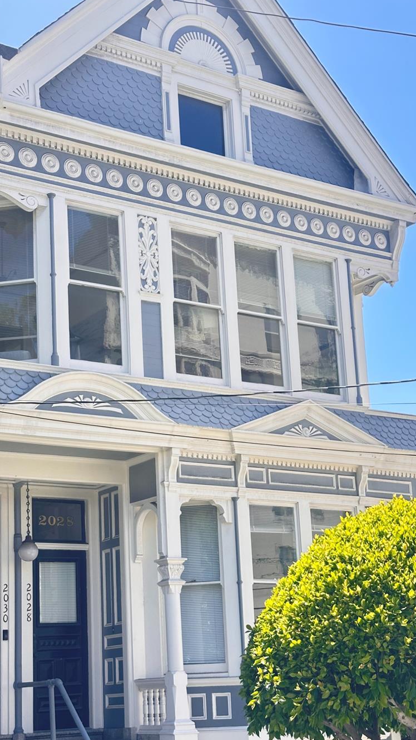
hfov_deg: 20.4
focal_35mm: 59
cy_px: 402
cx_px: 206
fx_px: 1157
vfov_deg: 35.4
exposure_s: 1/756
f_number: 1.78
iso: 64
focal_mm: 6.86
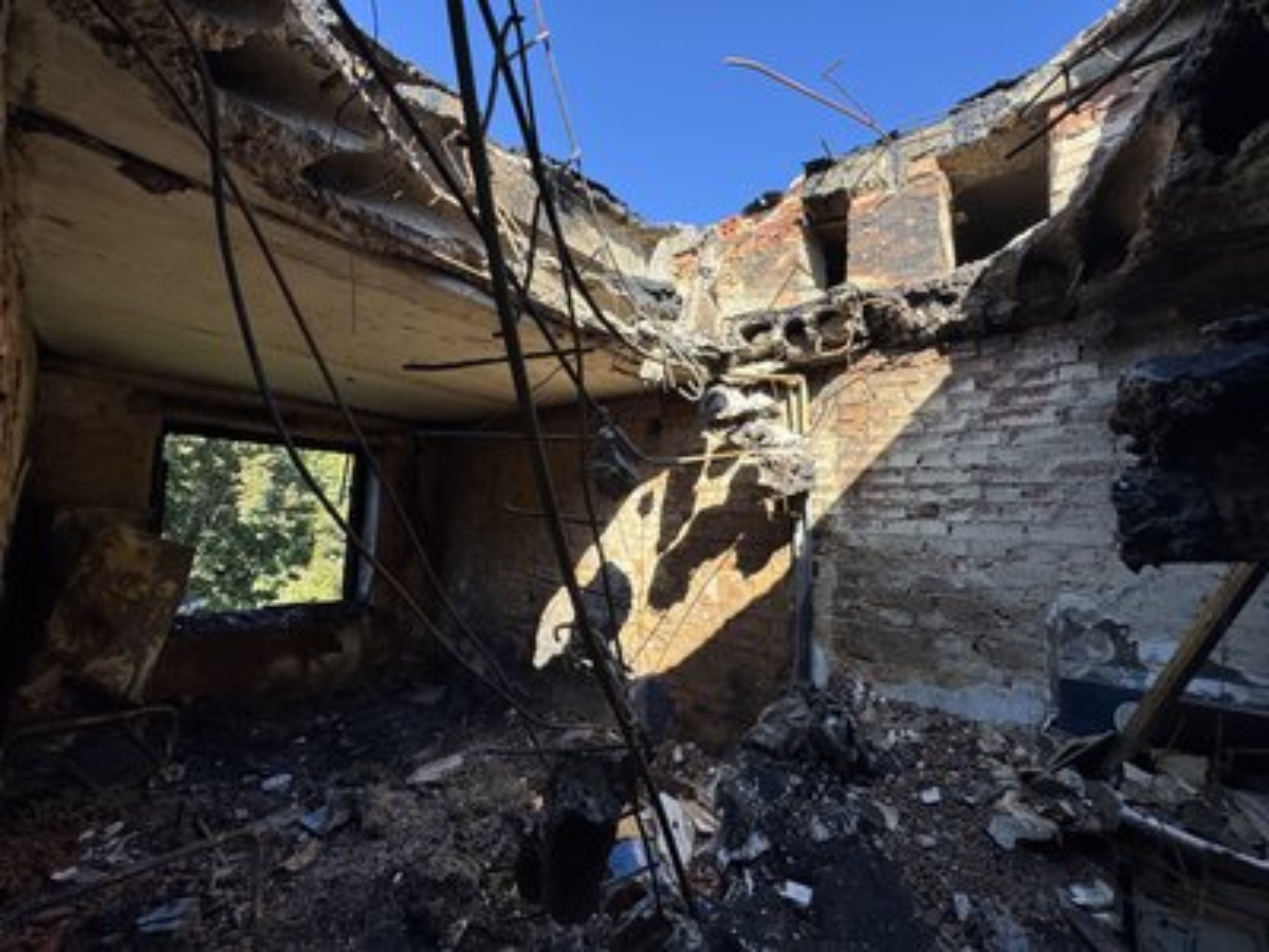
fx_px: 513
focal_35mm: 14
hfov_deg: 102.1
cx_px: 634
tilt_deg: +5.5
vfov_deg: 85.7
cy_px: 476
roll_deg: -2.3
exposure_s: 1/397
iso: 40
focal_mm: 2.22
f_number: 2.2
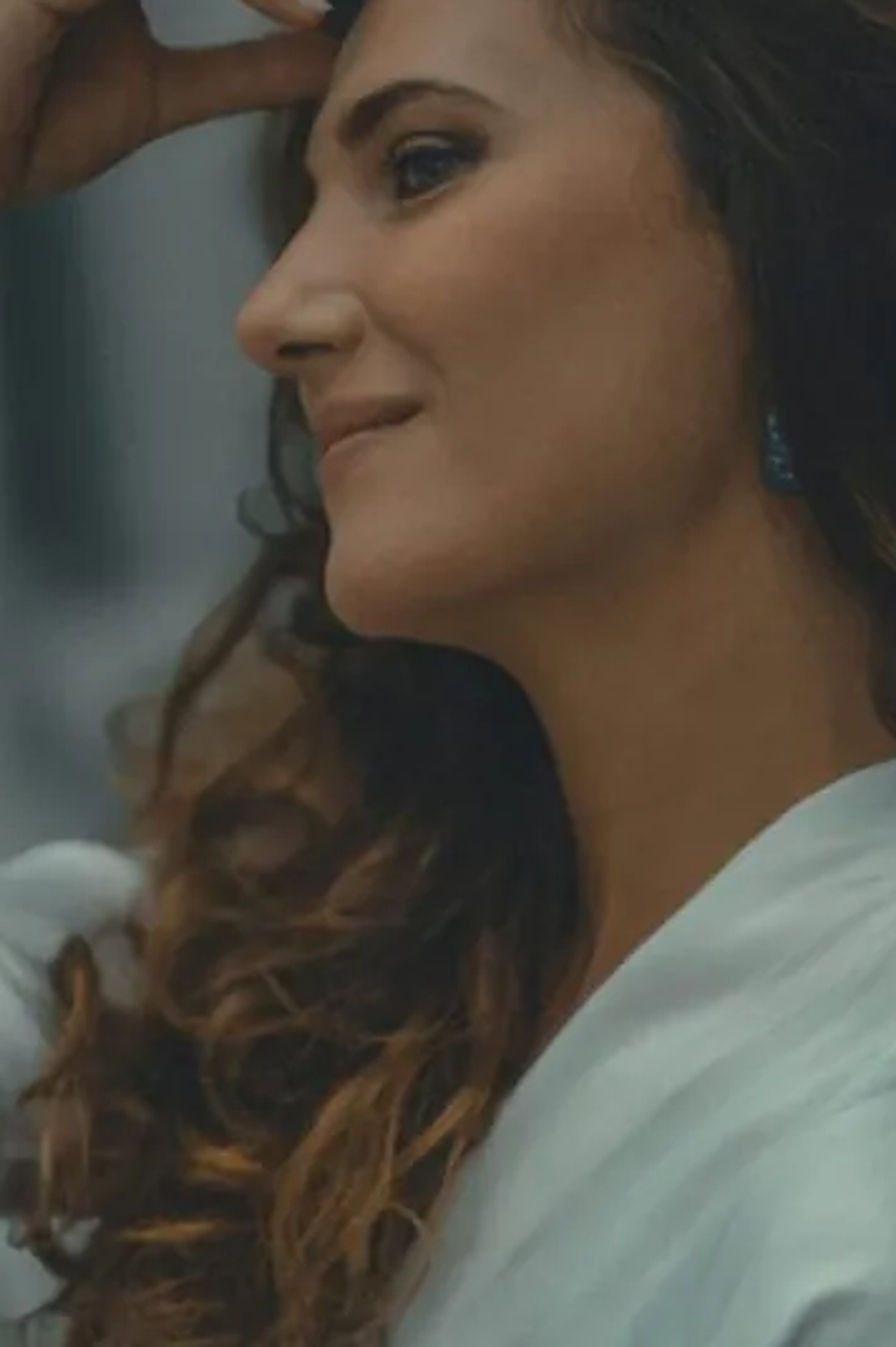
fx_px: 3775
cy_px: 894
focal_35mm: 101
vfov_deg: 20.2
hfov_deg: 13.5
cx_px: 453
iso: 100
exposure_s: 1/2500
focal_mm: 50
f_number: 1.4
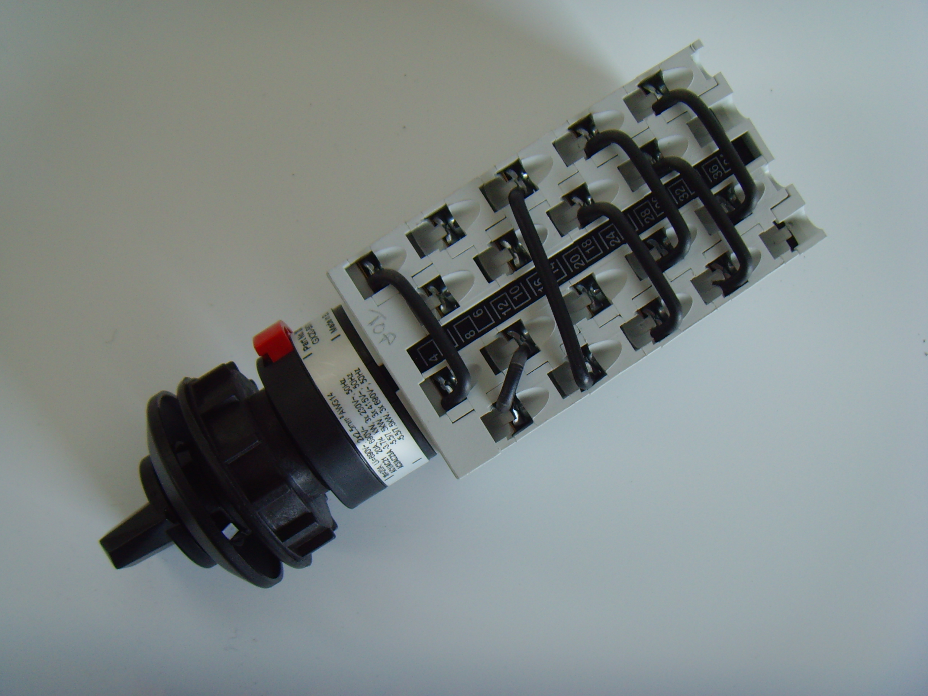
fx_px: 1046
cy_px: 348
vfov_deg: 36.8
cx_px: 464
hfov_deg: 47.9
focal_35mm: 39
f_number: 3.5
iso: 100
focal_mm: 6.6
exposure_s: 1/45
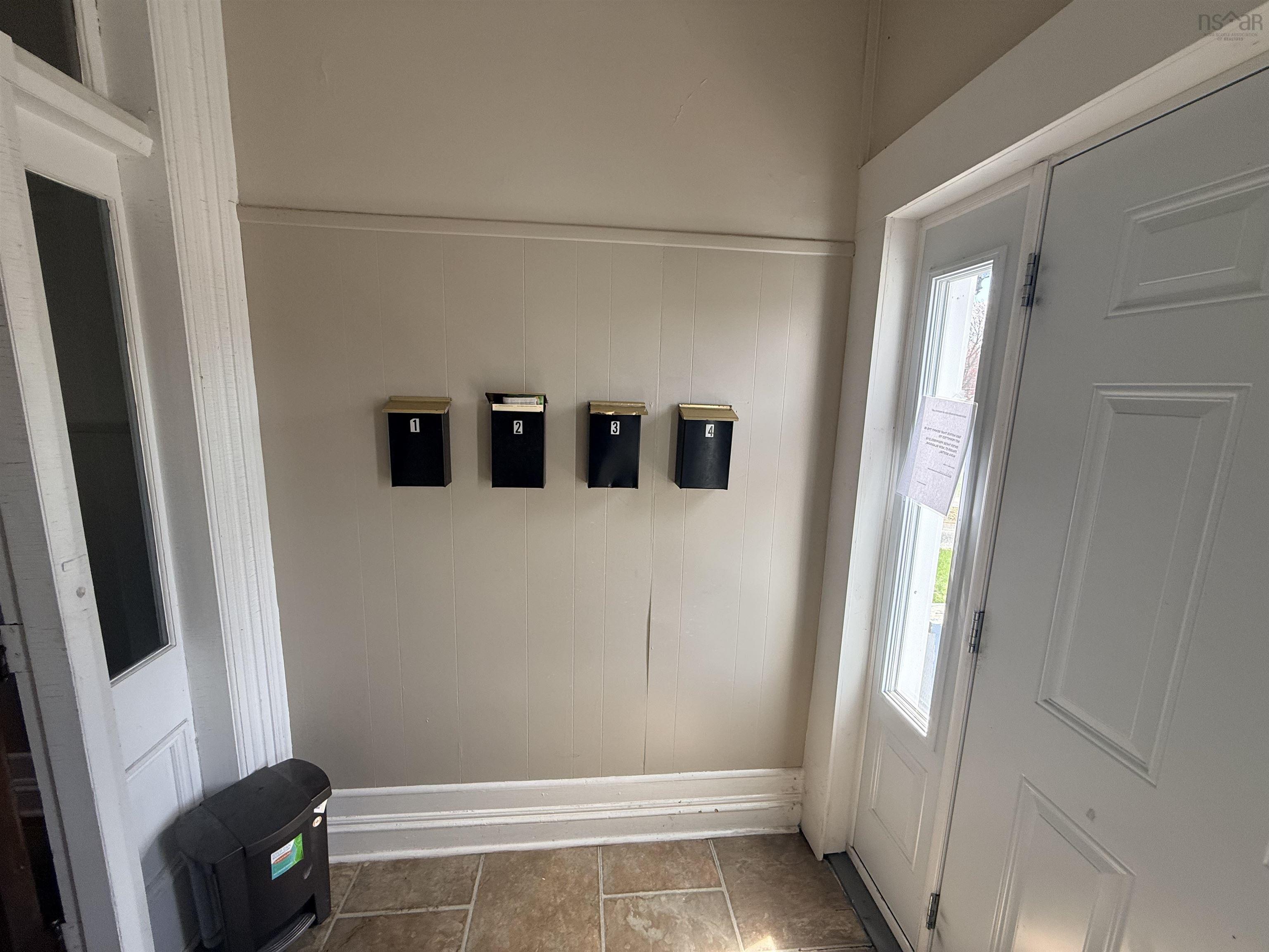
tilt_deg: -9.0
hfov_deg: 102.1
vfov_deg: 85.7
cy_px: 476
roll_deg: -1.2
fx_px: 513
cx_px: 634
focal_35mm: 14
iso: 80
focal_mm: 2.22
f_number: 2.2
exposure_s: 1/99
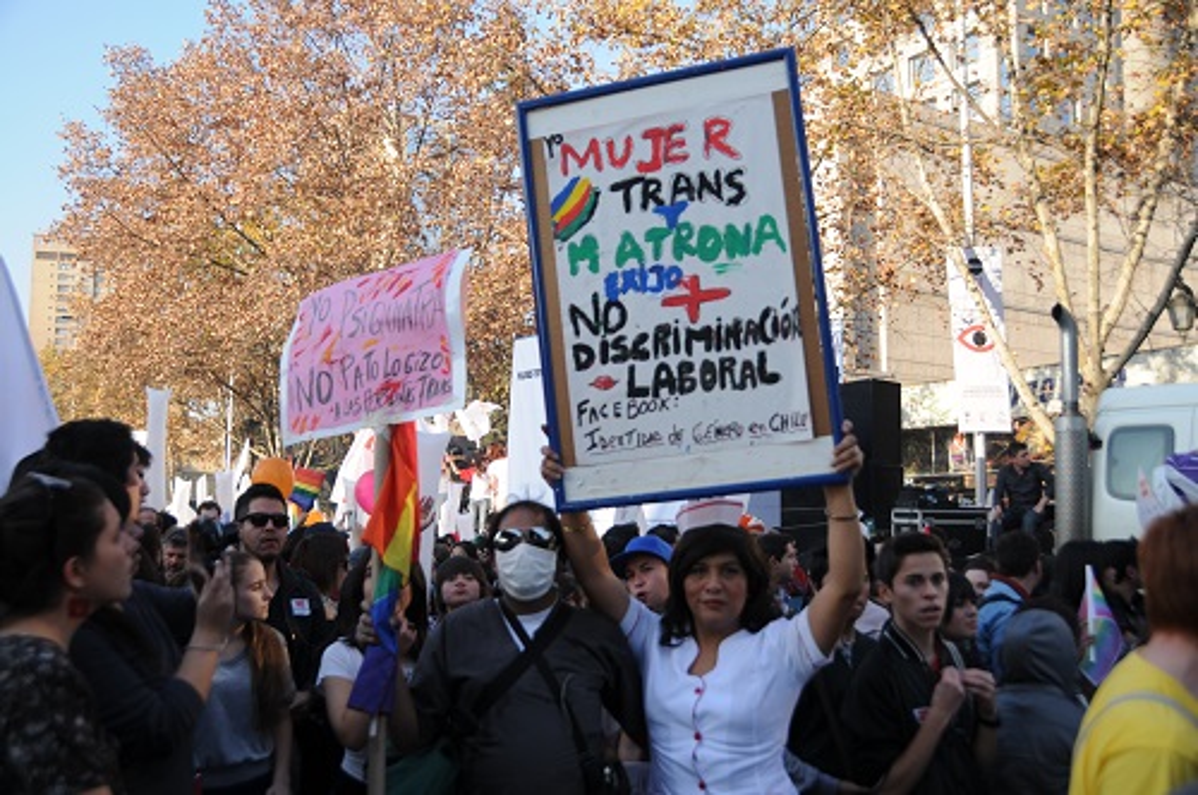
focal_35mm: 33
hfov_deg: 57.3
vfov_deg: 39.9
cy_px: 398
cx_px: 599
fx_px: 1097
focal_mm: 22
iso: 200
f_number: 3.8
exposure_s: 1/400
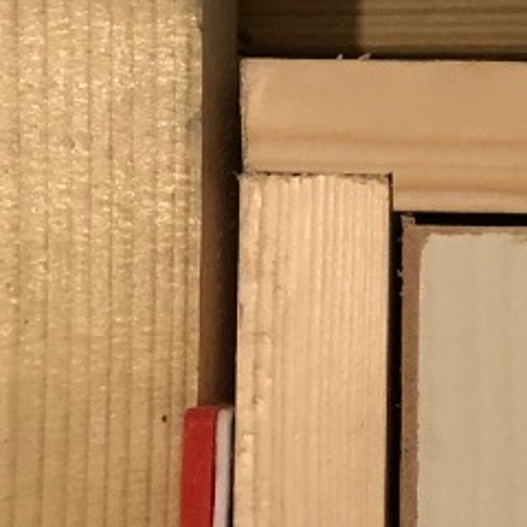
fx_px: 2136
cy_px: 250
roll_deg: +0.5
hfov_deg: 14.1
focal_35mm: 124
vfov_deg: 14.1
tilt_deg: +0.0
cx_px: 332
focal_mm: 3.99
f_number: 1.8
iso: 64
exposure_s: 1/15
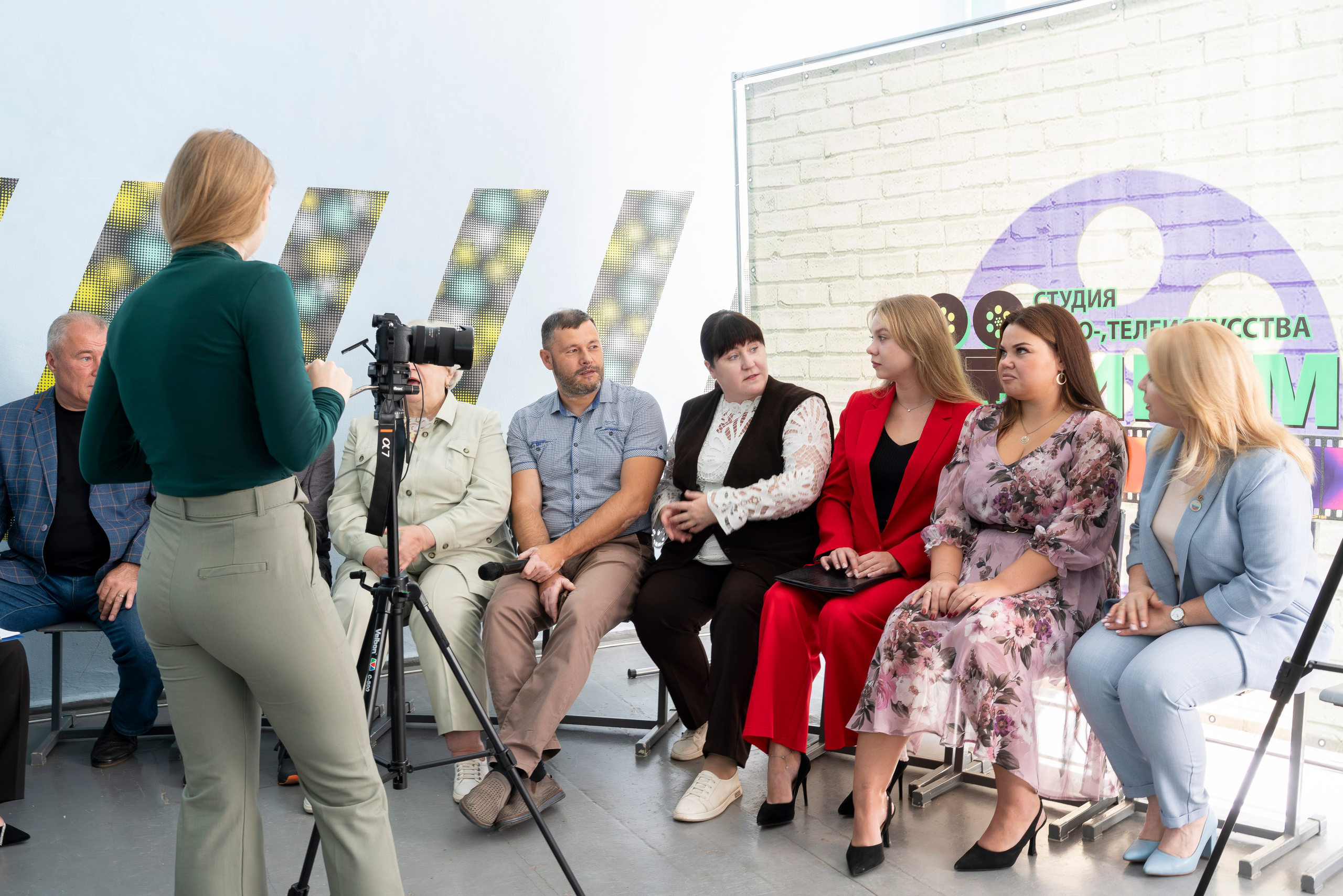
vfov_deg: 37.9
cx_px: 672
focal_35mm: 35
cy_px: 448
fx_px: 1306
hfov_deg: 54.4
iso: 500
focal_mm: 35
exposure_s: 1/20
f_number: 8
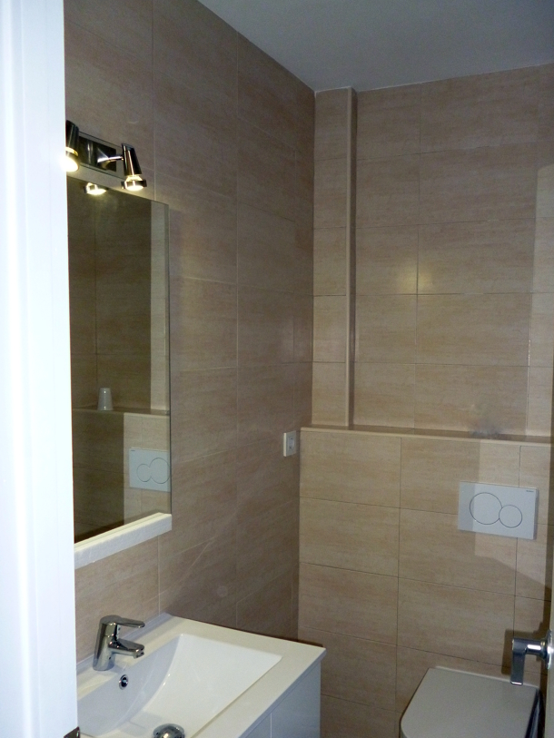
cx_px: 304
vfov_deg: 58.3
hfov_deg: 45.4
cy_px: 395
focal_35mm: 31
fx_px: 661
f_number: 3.1
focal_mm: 5
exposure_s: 1/60
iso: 250
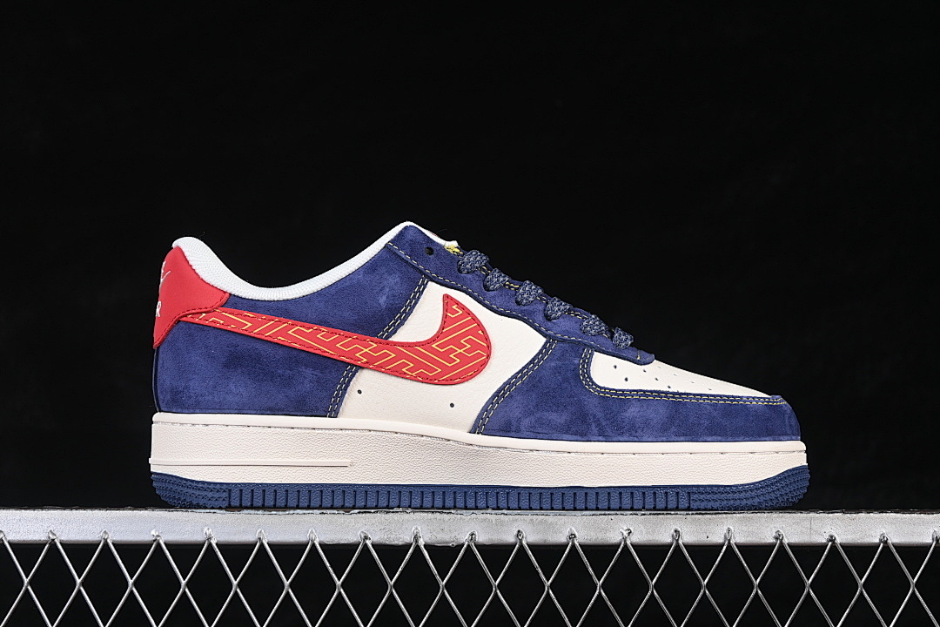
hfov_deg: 27.0
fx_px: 1958
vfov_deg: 18.2
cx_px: 470
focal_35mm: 75
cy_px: 314
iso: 160
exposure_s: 1/80
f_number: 7.1
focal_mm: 50
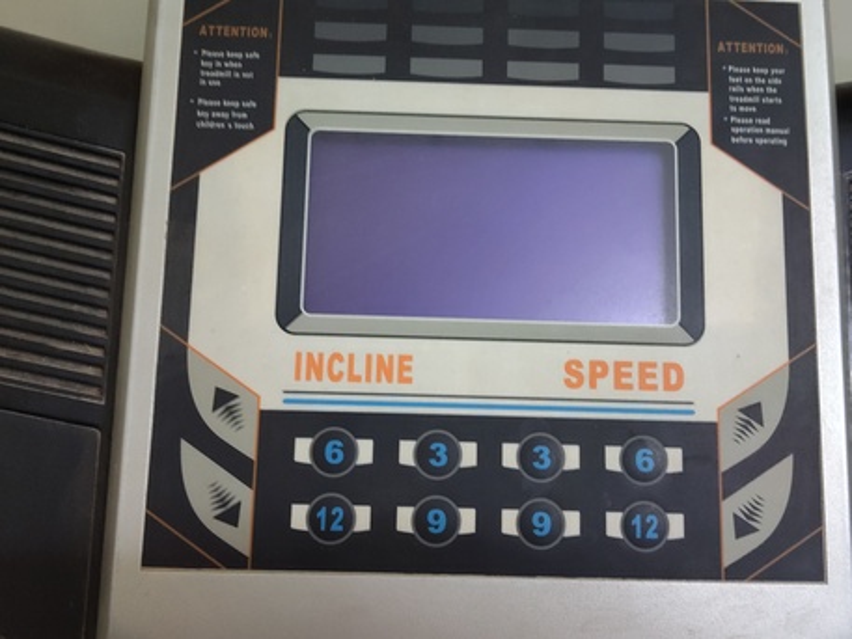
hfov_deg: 52.6
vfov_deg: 40.7
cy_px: 320
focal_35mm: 35
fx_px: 862
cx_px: 426
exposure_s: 1/20
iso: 981
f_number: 1.8
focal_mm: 4.15
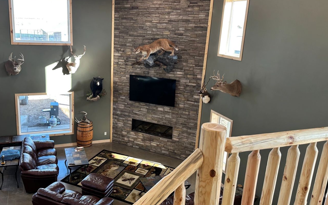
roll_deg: -2.1
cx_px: 130
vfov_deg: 39.4
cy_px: 94
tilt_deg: -14.0
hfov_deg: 59.1
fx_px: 286
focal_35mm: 32
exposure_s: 1/120
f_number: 1.78
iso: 125
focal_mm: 6.86
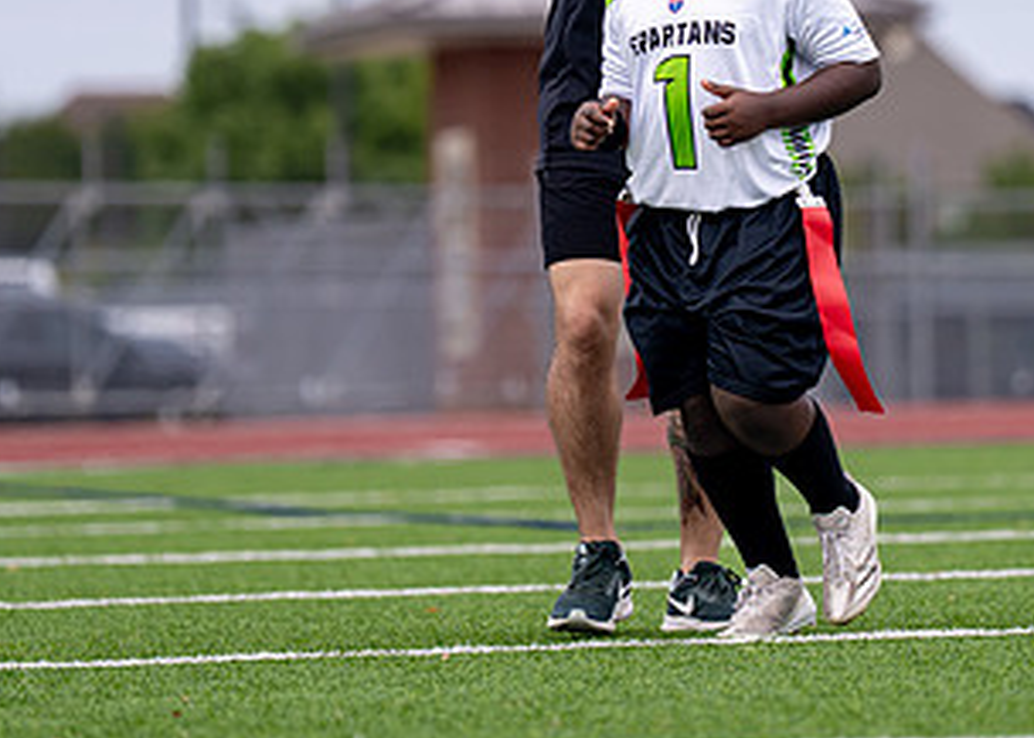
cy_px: 155
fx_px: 11627
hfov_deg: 5.1
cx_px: 662
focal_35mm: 396
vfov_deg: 3.6
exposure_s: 1/2000
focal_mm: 165
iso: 125
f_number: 2.8
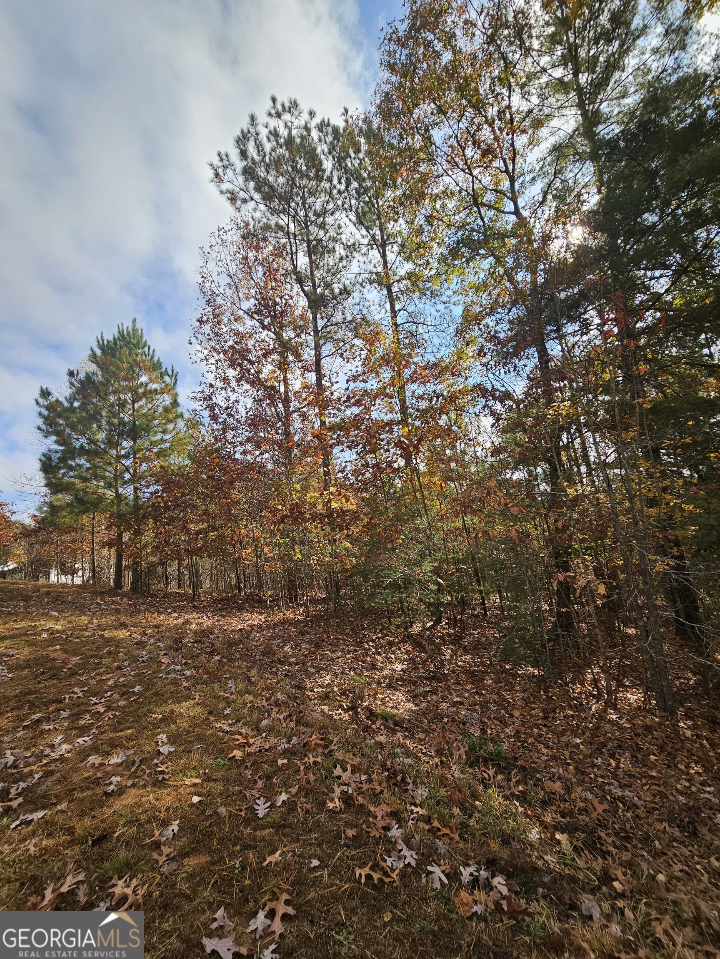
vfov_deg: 106.2
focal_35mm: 13
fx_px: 361
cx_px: 360
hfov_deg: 89.9
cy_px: 480
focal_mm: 2.2
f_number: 2.2
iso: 50
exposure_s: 1/1480
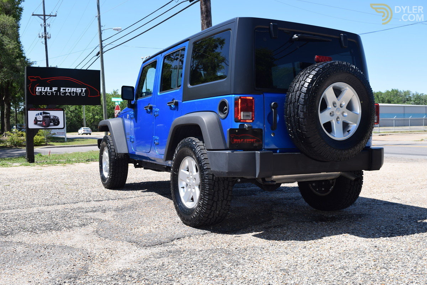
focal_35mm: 36
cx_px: 214
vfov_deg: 36.9
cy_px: 142
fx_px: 427
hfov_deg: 53.1
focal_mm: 24
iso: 100
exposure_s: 1/200
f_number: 7.1
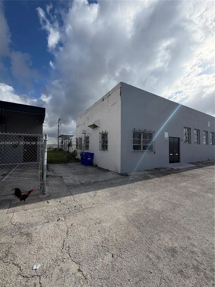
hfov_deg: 85.7
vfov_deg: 102.1
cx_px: 108
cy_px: 144
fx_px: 116
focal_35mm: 14
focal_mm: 2.22
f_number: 2.2
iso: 32
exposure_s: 1/1464
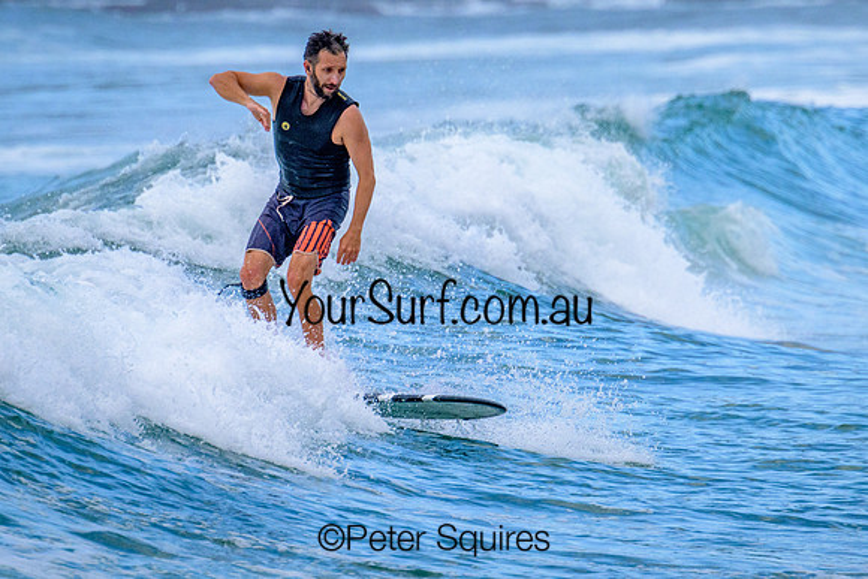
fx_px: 26203
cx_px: 454
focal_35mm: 1087
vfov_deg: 1.3
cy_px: 264
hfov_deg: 1.9
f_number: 13
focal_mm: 800
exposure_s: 1/1250
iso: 1600
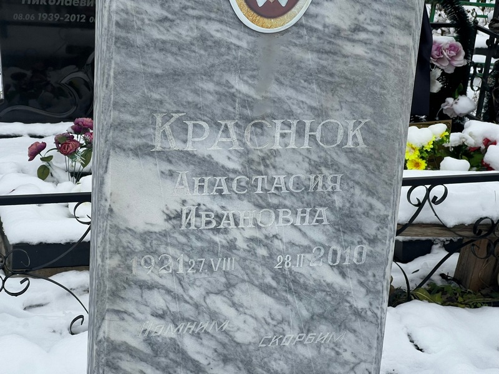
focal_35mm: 77
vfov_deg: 19.1
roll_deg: -3.6
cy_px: 187
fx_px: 1110
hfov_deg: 25.3
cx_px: 250
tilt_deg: -18.9
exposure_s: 1/99
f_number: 2.8
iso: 64
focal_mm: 9
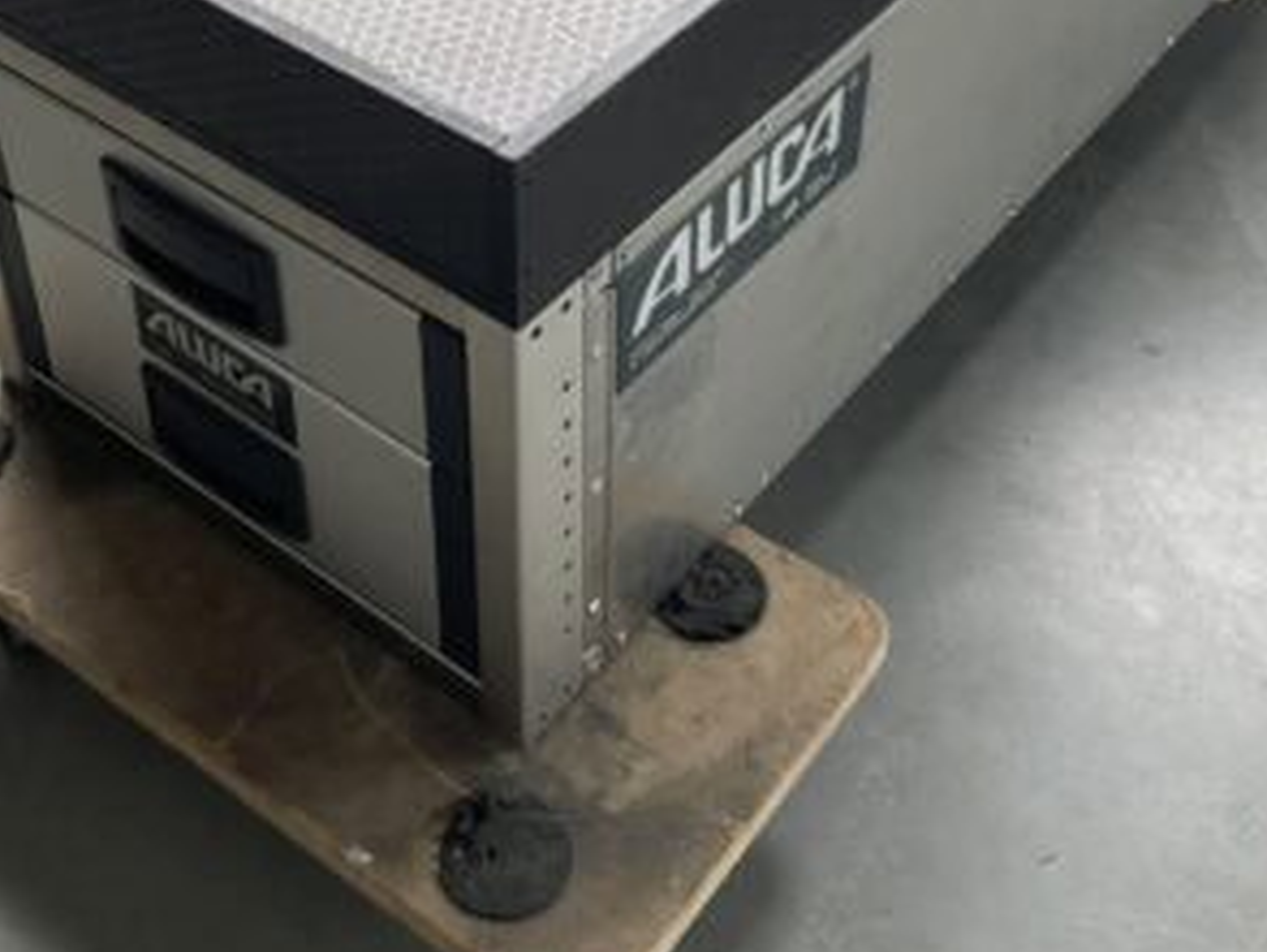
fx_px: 1941
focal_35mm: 53
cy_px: 52
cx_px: 530
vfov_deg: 26.4
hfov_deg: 36.1
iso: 64
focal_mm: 4.2
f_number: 1.6
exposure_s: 1/121
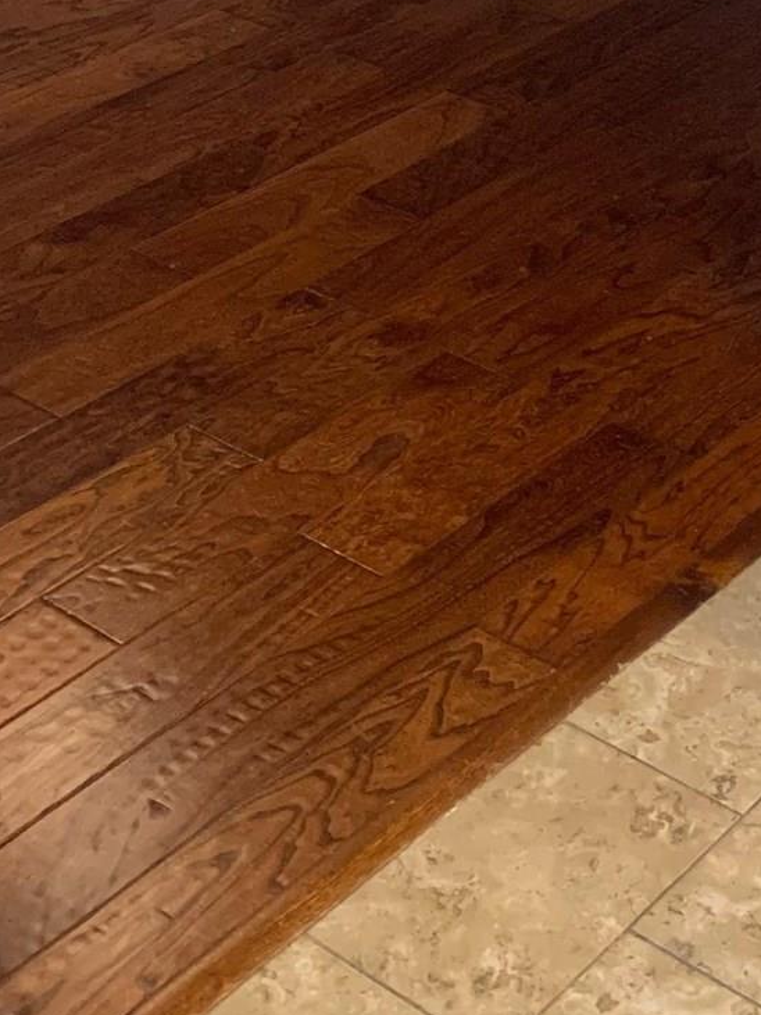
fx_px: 2404
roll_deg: -0.6
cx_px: 664
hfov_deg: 17.7
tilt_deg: -10.2
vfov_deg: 20.9
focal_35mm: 82
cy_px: -422
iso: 400
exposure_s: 1/40
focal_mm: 4.25
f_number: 1.8
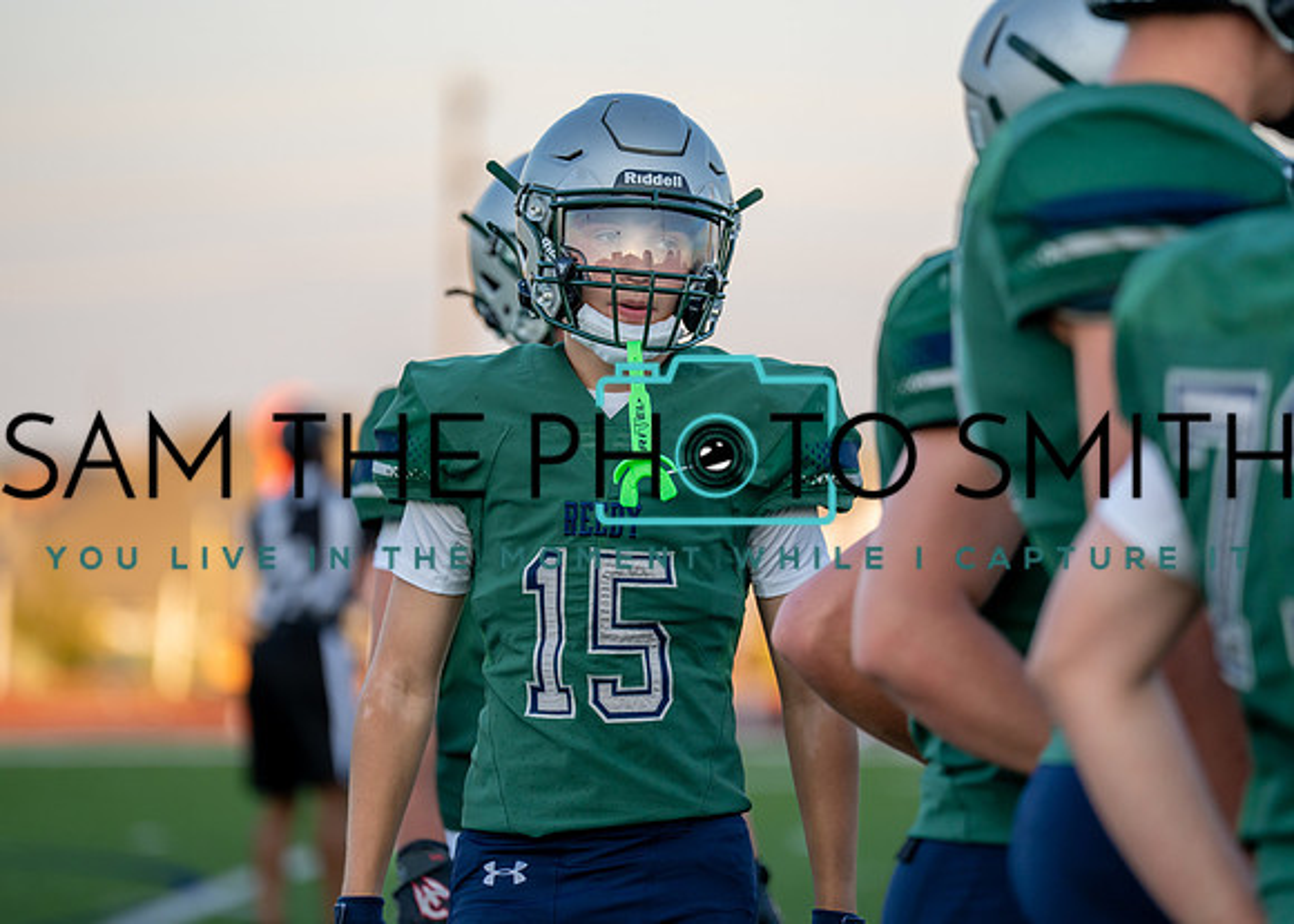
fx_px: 8322
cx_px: 656
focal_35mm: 227
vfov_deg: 6.4
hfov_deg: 8.9
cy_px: 431
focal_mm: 200
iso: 320
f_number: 2.8
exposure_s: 1/1250
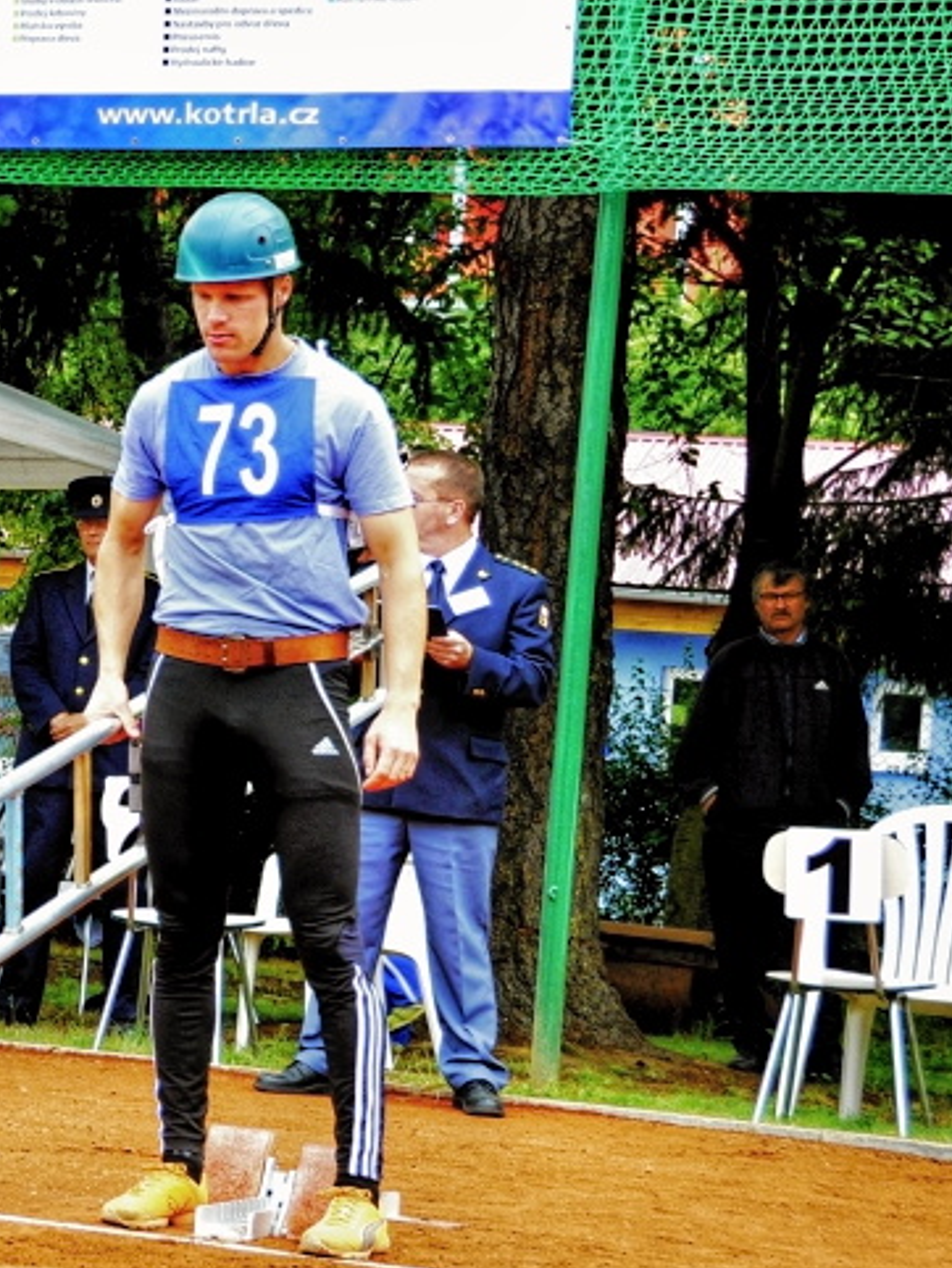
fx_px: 4726
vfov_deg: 15.3
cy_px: 659
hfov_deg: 11.1
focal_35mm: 129
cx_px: -447
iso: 200
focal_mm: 36
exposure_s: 1/200
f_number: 7.1
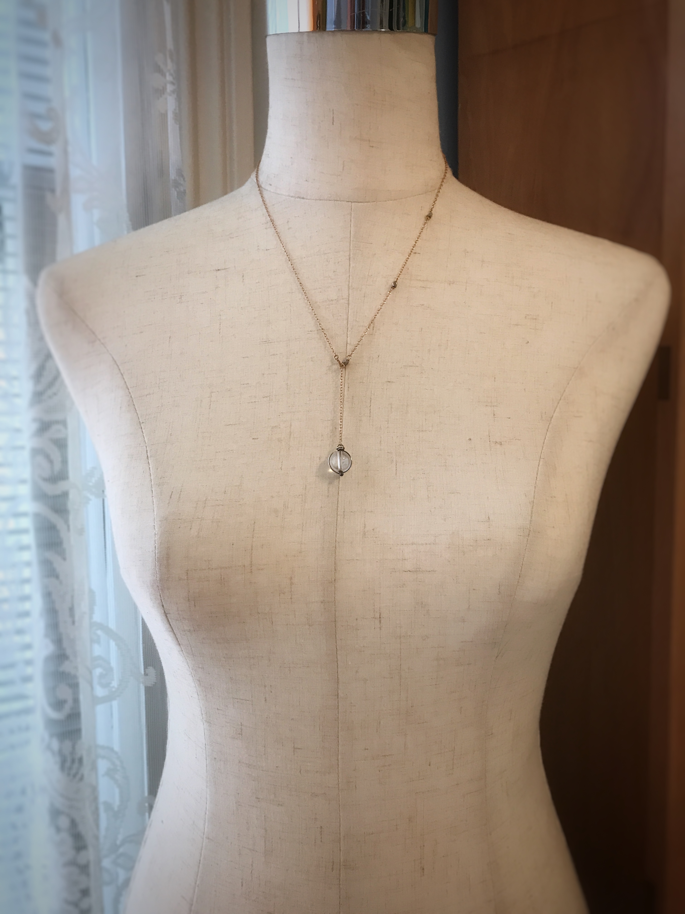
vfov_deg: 63.4
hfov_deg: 49.7
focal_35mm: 28
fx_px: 739
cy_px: 457
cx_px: 342
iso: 40
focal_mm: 3.99
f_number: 1.8
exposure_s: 1/20
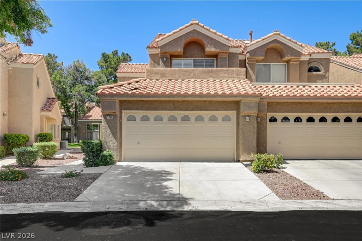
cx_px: 181
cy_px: 120
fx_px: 231
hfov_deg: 76.1
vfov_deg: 55.0
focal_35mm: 23
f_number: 11
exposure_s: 1/800
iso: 800
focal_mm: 23
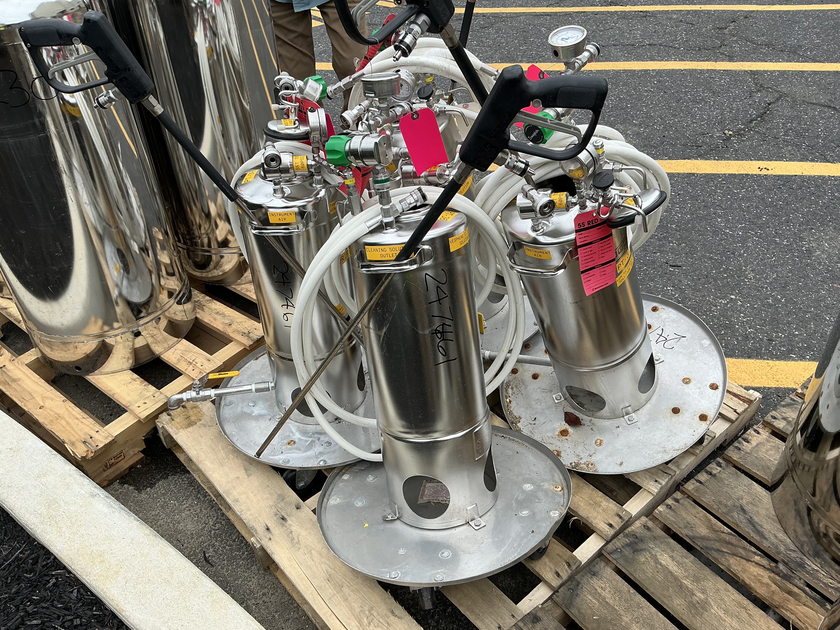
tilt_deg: -37.7
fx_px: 679
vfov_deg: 49.7
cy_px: 315
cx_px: 420
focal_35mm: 28
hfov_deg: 63.4
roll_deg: +1.2
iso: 25
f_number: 1.8
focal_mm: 3
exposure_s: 1/446
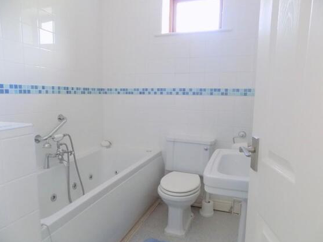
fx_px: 224
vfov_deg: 56.8
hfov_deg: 71.6
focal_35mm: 24
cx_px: 155
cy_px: 124
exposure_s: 1/20
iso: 400
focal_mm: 4
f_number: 3.1
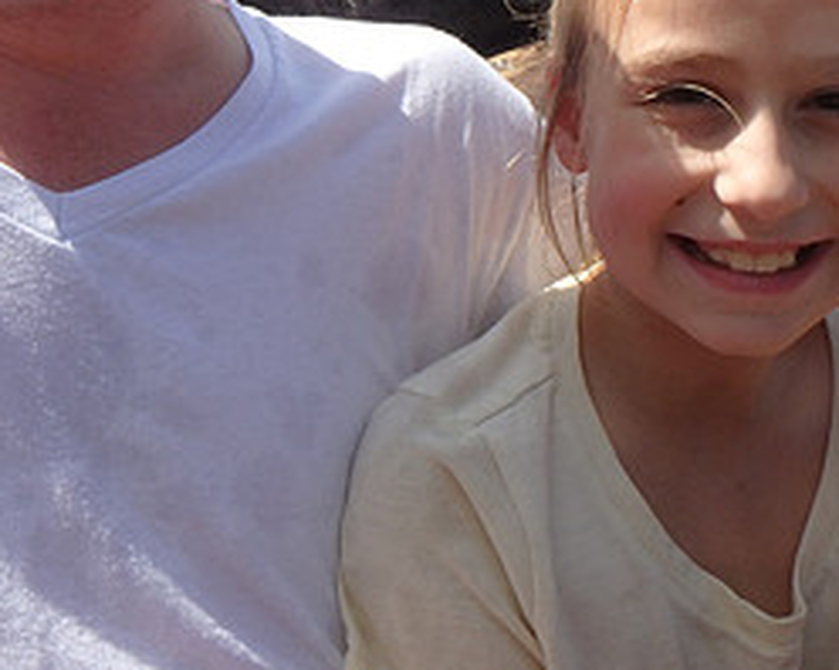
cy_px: 76
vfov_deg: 30.2
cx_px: 541
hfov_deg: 38.5
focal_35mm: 48
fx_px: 1191
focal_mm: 3.7
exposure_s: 1/400
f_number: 6
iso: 125
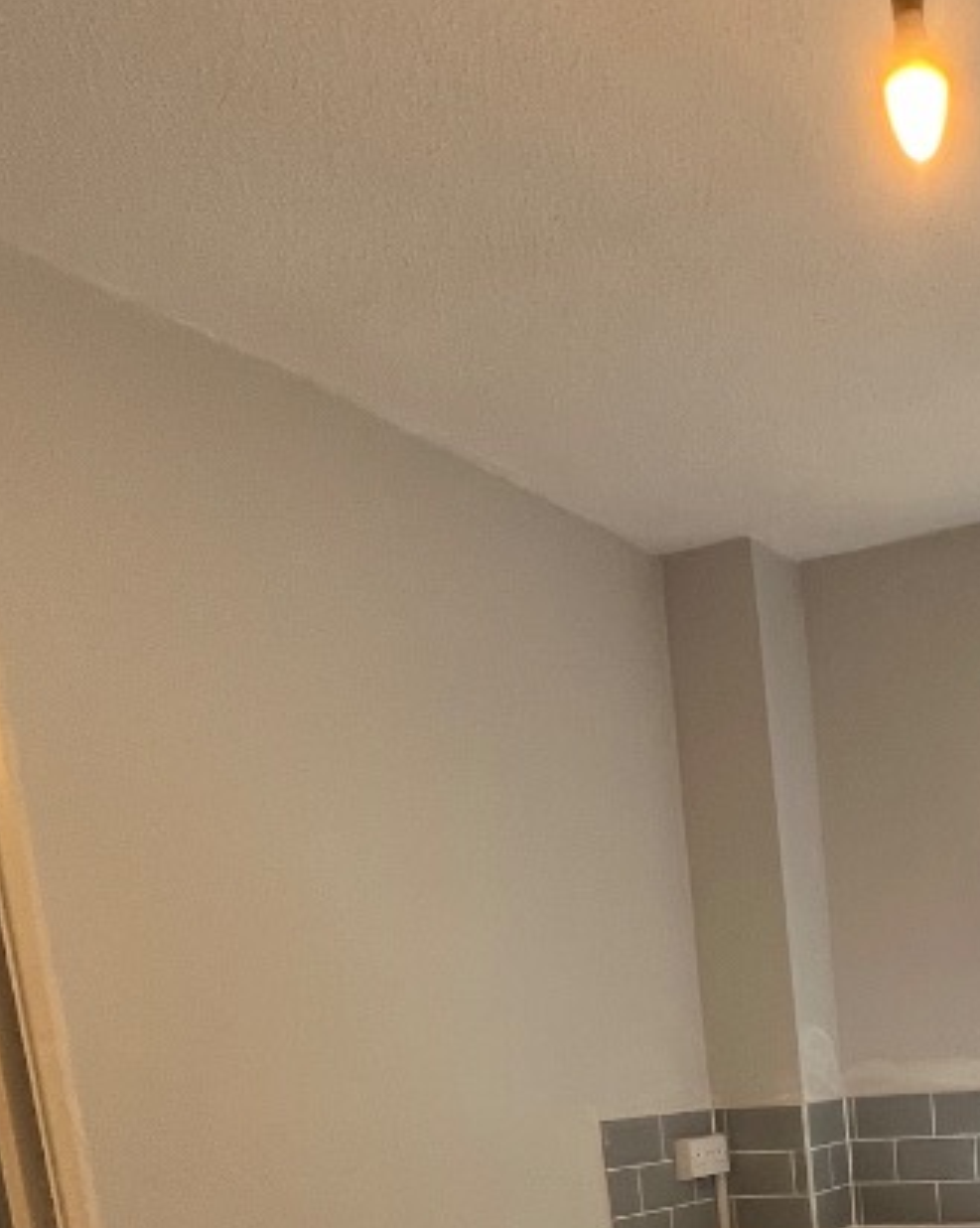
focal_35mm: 37
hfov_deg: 36.4
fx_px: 1343
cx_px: 959
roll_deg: +4.5
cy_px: 1332
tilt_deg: -11.2
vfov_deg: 40.3
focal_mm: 1.57
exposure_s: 1/99
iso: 125
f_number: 1.8
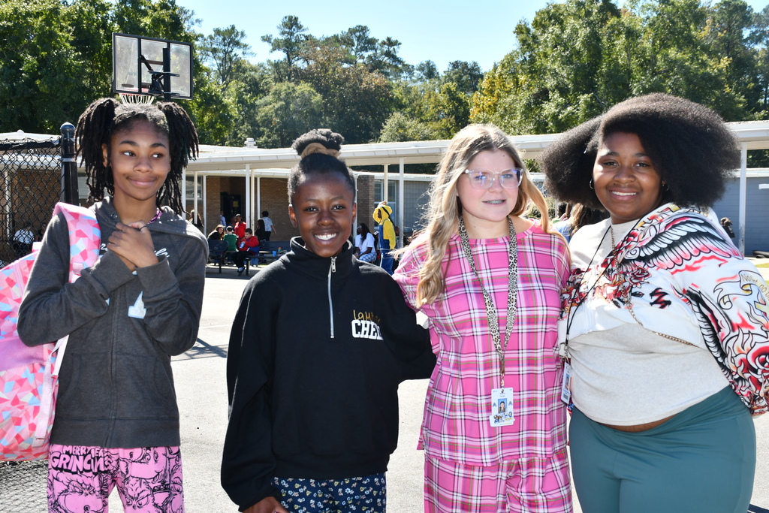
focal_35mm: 48
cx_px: 384
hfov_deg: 41.1
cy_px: 256
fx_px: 1025
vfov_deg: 28.1
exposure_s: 1/250
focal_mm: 32
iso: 100
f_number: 7.1
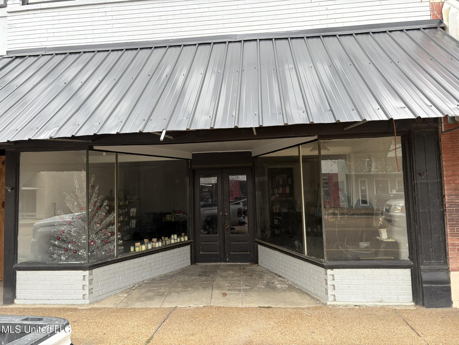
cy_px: 172
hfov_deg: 67.3
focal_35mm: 26
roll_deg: +1.7
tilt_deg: +4.4
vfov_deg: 53.1
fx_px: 345
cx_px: 230
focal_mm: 5.96
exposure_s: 1/121
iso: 100
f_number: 1.6
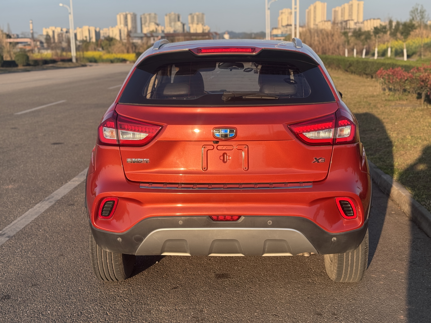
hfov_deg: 39.7
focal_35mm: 48
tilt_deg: -11.2
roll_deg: +1.7
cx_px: 216
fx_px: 598
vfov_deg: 30.3
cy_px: 162
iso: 64
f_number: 1.78
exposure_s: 1/1923
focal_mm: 6.76
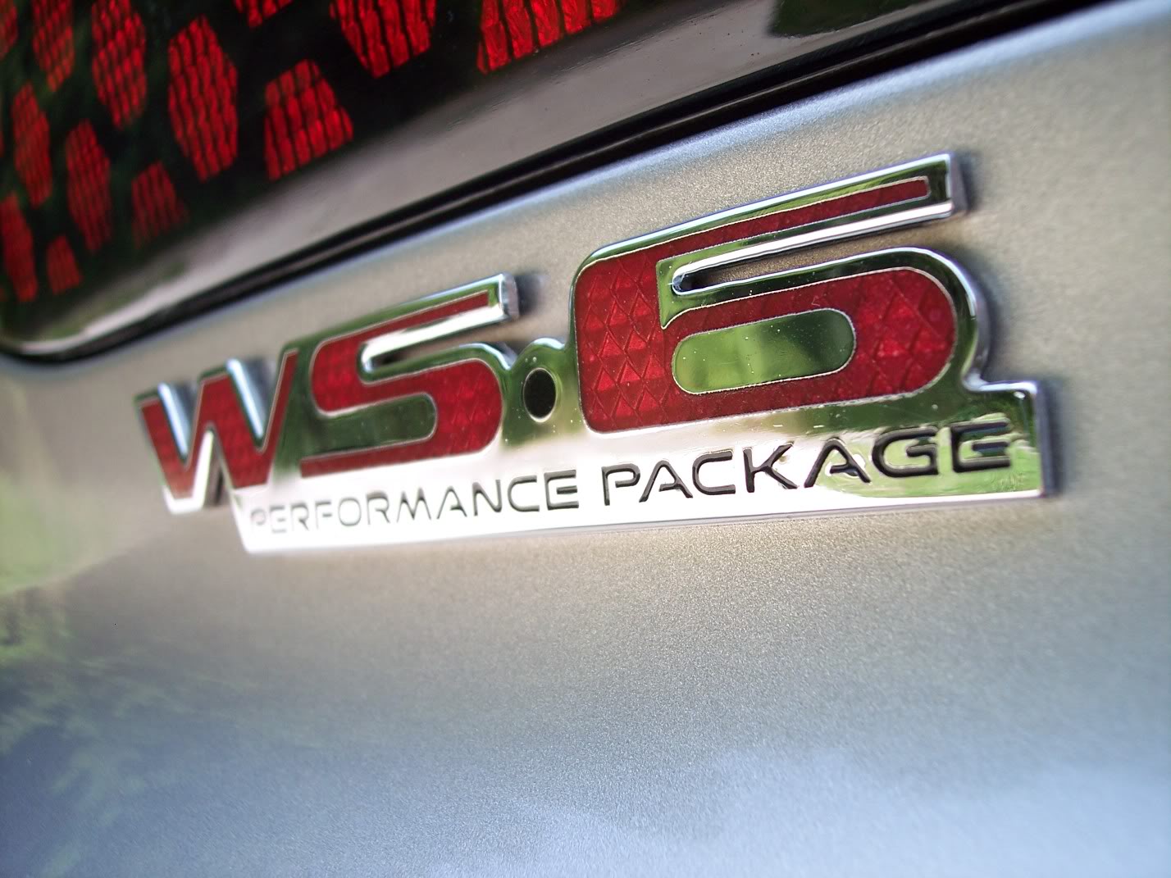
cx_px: 586
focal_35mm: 39
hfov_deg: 47.9
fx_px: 1319
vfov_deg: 36.8
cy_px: 439
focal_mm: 8
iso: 100
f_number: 3.4
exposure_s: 1/250
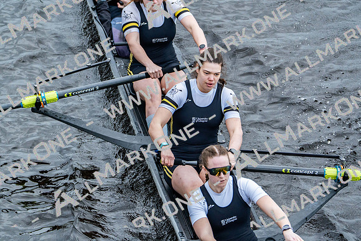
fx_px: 4453
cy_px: 120
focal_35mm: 444
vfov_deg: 3.1
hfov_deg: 4.6
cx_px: 180
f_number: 6.3
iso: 3200
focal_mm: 444
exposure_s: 1/1000
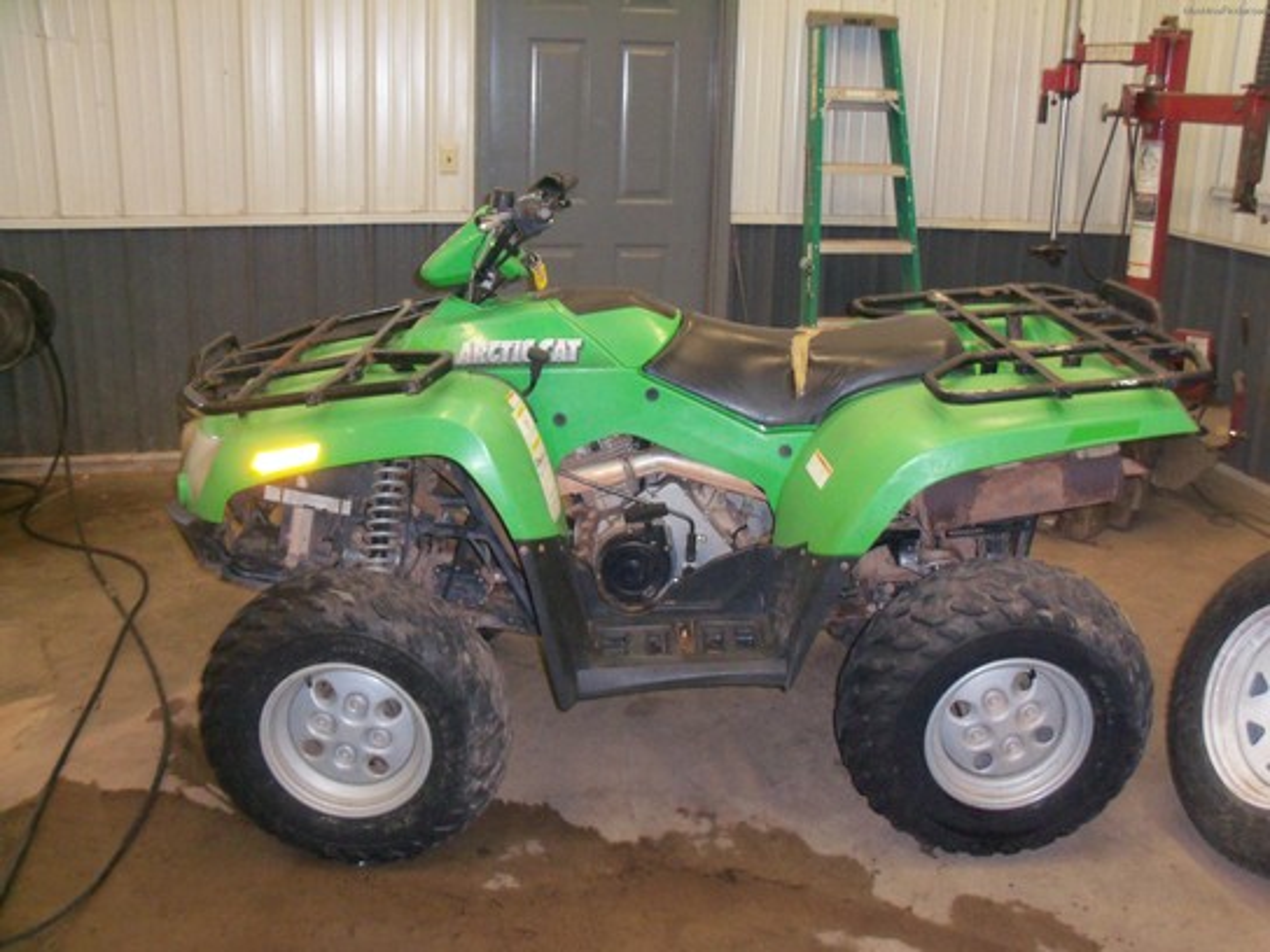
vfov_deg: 40.7
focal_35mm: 35
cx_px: 635
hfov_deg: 52.6
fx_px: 1284
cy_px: 476
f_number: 3
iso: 250
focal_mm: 6.3
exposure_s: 1/30
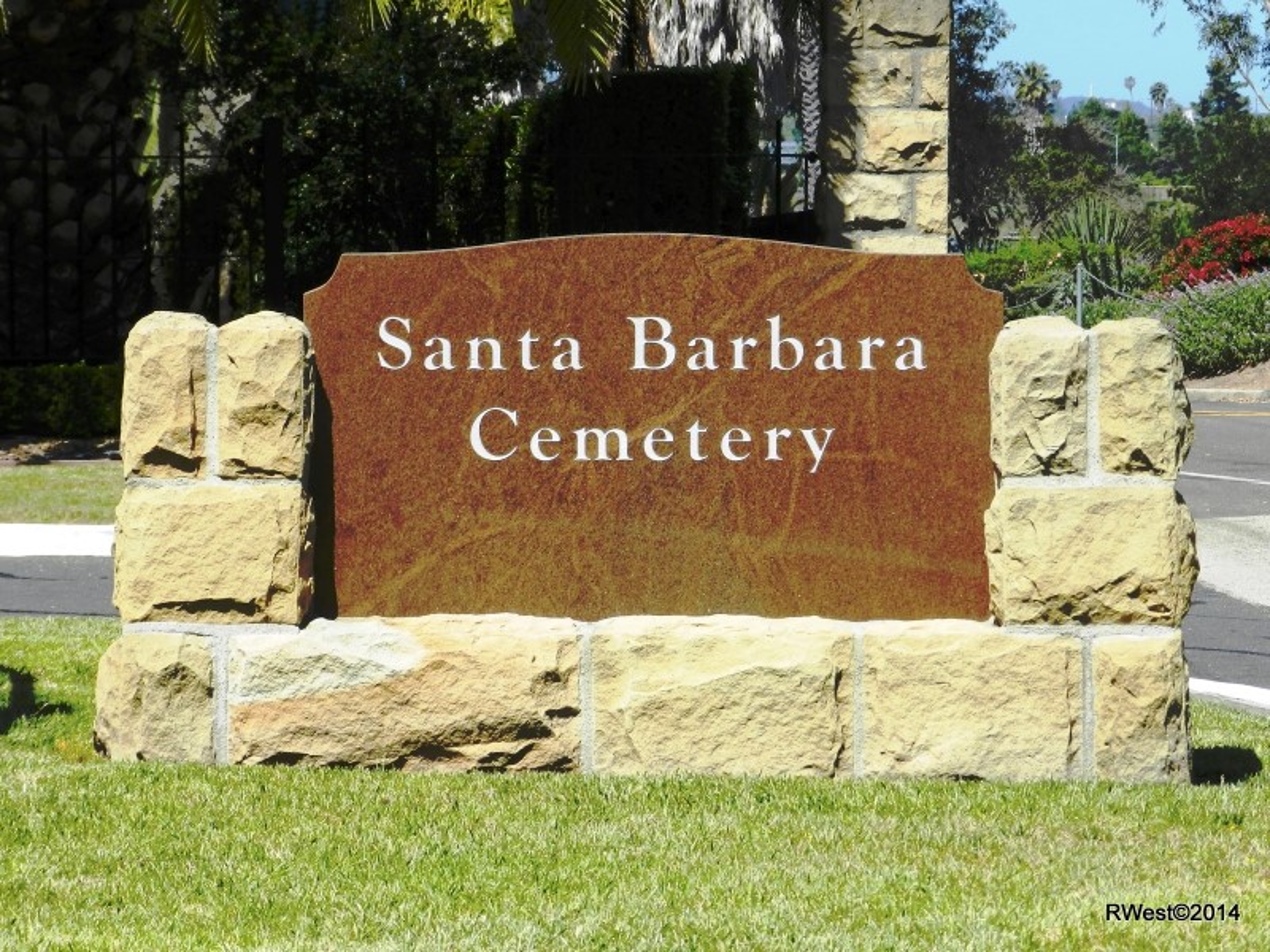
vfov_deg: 9.3
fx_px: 5870
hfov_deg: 12.3
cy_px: 476
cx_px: 635
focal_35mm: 160
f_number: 5.3
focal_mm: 28.4
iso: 160
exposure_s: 1/640
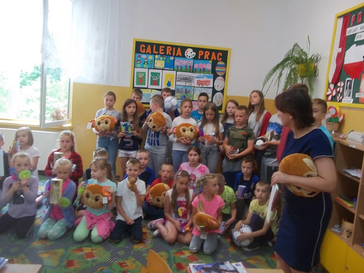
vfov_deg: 44.2
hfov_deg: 56.8
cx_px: 182
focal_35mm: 32
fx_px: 336
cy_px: 136
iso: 160
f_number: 2.9
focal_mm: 5.7
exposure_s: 1/25
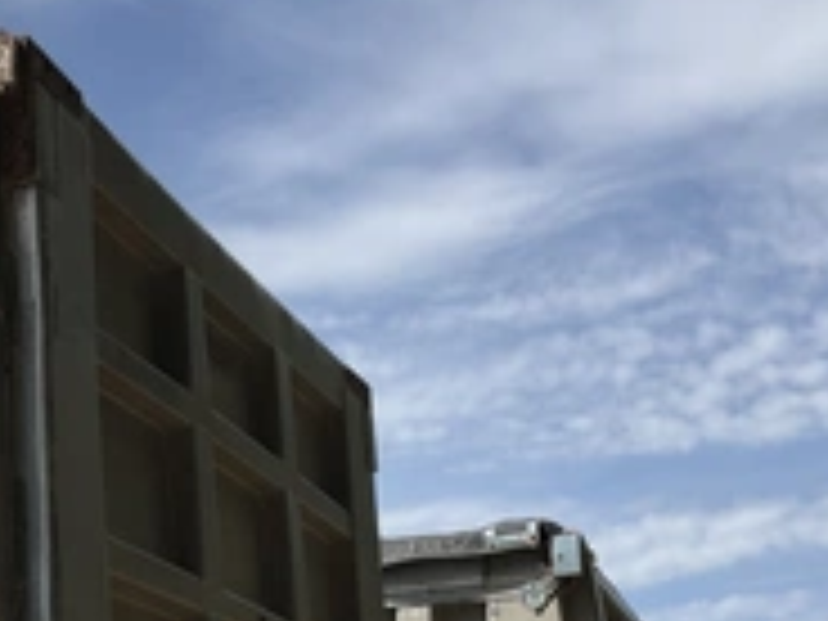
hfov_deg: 30.1
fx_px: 1507
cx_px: 184
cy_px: 608
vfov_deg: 22.5
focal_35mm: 63
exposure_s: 1/2667
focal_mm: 3
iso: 25
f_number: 1.8
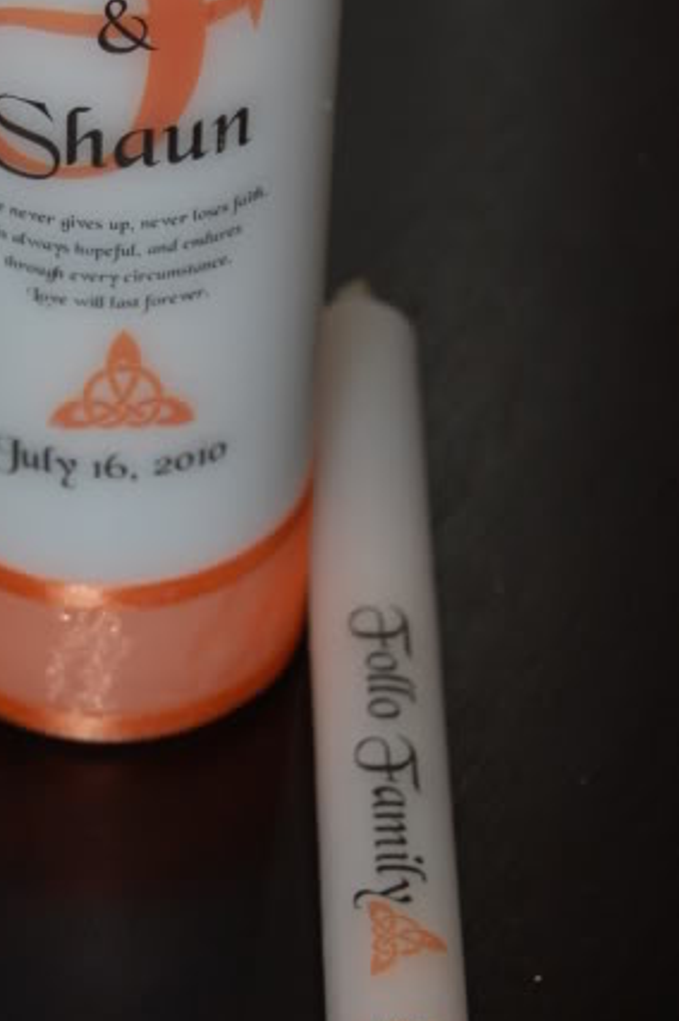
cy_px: 534
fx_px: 3655
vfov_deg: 15.9
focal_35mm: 129
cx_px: 49
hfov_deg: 10.5
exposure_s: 1/60
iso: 400
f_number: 5.3
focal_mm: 46
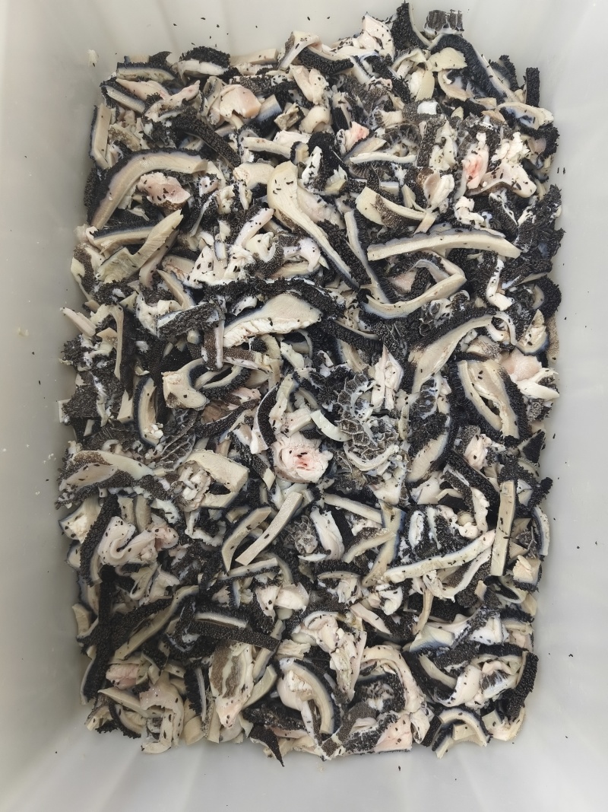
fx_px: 539
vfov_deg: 73.9
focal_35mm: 23
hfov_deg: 58.9
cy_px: 406
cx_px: 304
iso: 518
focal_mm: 5.6
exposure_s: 1/50
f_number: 1.88
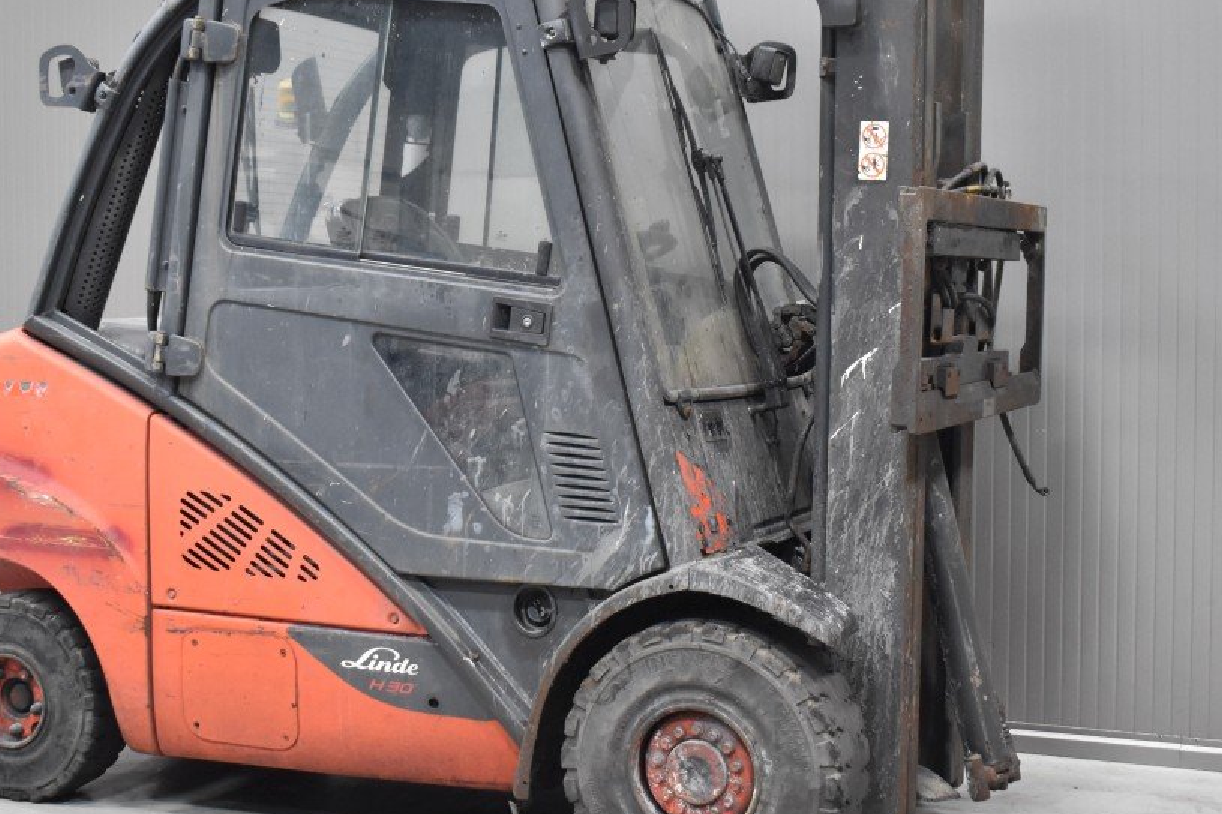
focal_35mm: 53
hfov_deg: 37.5
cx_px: 588
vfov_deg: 25.5
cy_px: 379
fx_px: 1799
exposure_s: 1/40
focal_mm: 24
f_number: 4
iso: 1600
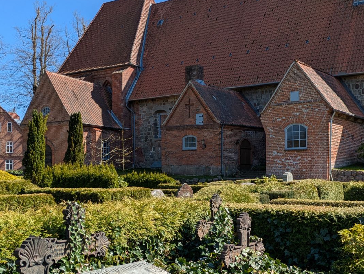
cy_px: 170
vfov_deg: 30.8
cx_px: 221
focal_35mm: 47
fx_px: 494
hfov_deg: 40.2
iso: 48
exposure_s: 1/1580
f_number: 1.89
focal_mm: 5.43
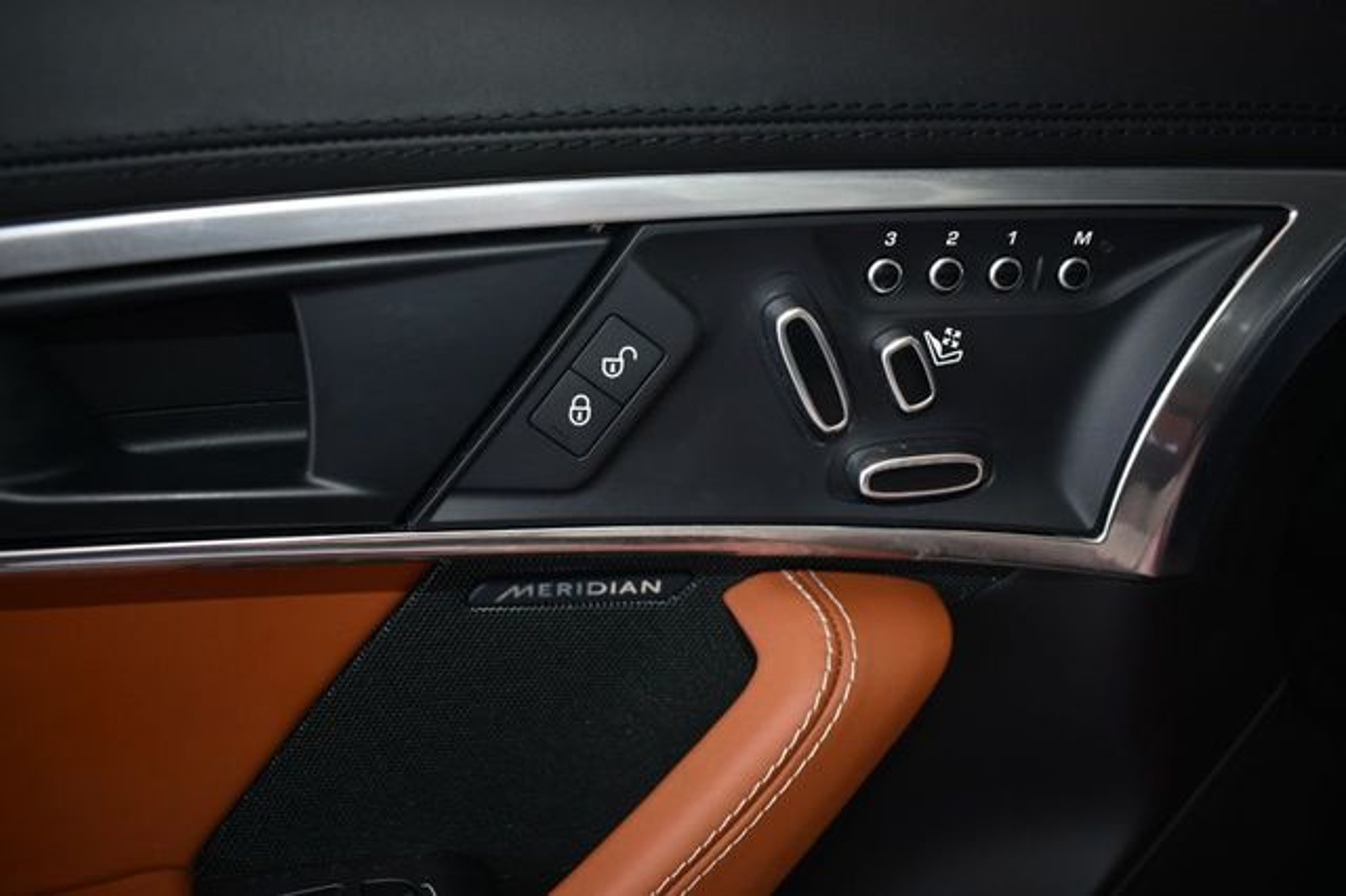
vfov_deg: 43.6
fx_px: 1121
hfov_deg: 62.0
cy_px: 448
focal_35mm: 30
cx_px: 673
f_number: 3.8
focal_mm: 20
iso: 250
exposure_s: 1/125
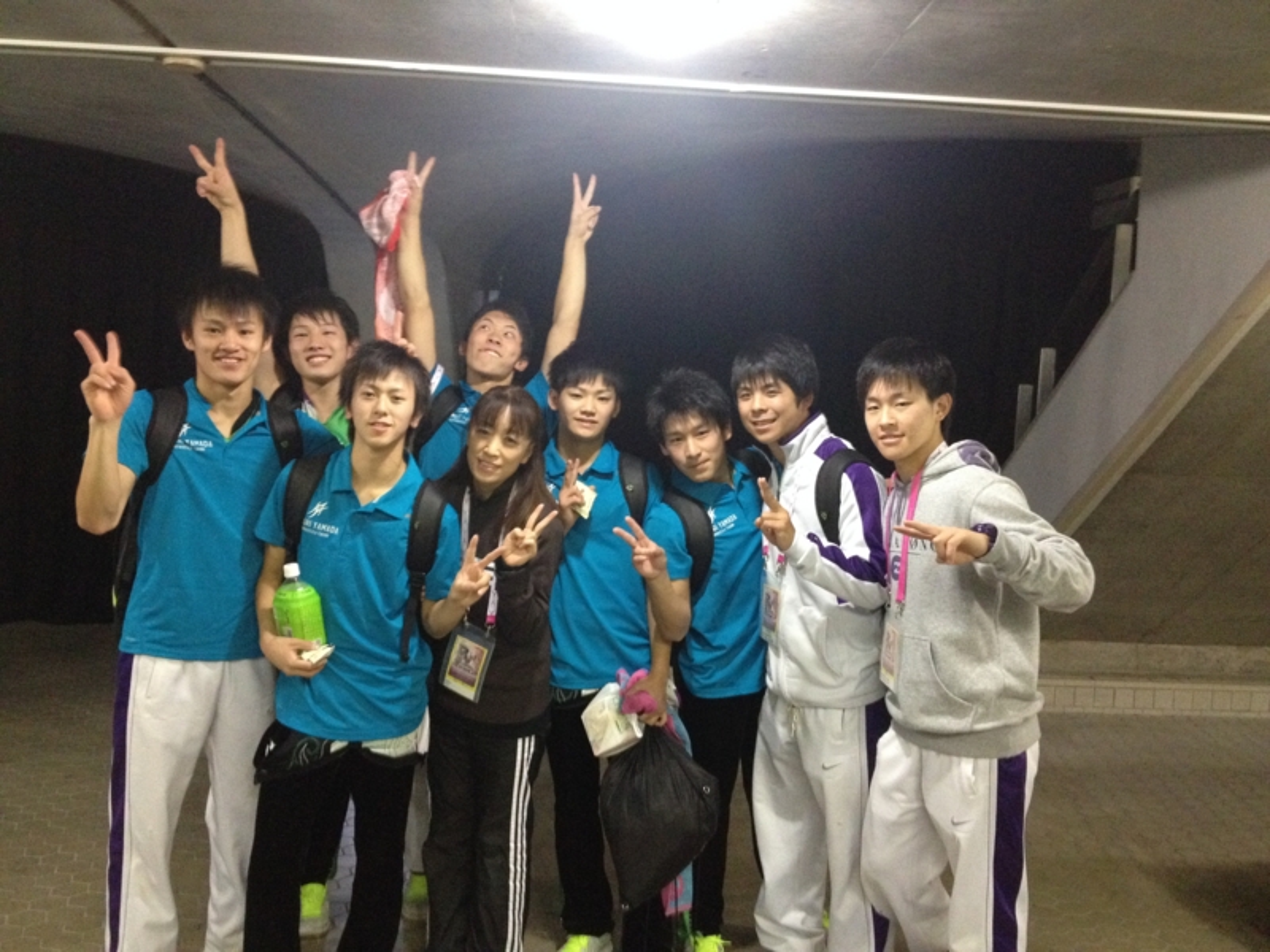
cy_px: 476
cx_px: 635
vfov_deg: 40.7
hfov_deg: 52.6
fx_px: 1284
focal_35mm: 35
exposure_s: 1/15
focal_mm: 4.28
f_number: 2.4
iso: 500
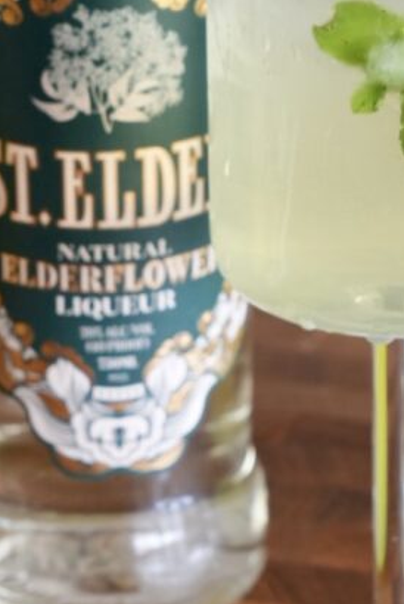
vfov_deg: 12.6
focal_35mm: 162
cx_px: 385
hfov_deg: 8.4
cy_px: 187
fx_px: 2722
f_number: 5.6
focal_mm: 43.2
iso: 1000
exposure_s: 1/60
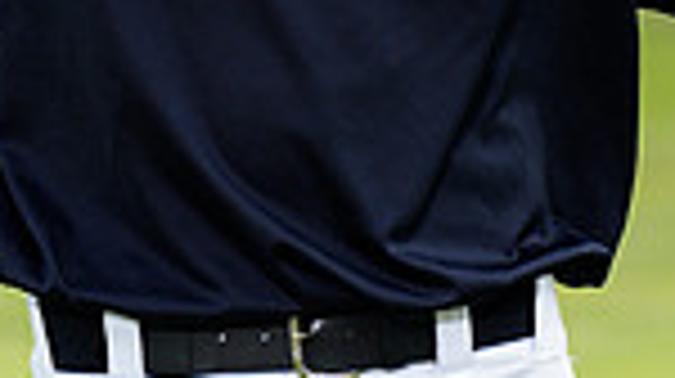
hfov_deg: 3.7
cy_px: -322
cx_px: 310
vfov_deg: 2.1
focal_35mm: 584
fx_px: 10441
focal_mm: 144
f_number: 6.3
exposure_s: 1/250
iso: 100
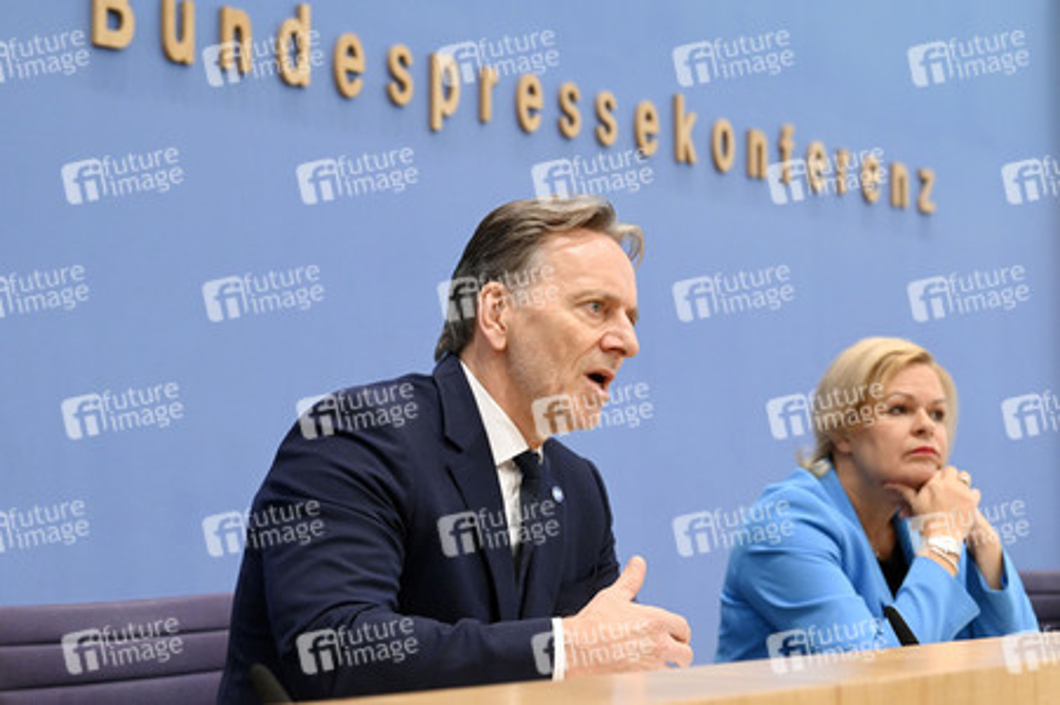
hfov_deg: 28.9
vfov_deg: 19.4
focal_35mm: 70
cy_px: 352
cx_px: 530
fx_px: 2060
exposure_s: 1/640
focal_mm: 70
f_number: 5.6
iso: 5000
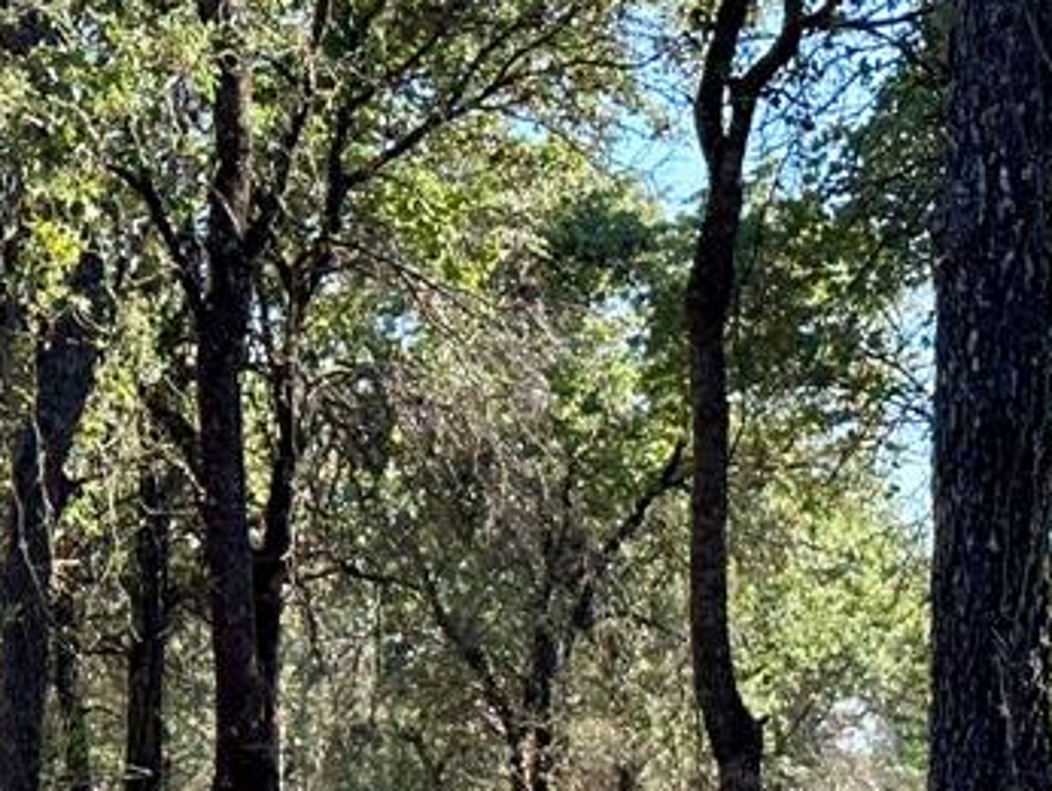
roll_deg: -0.3
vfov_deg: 10.5
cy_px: 496
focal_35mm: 142
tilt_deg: +5.8
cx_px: 61
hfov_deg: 13.7
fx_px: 4318
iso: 64
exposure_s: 1/503
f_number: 1.78
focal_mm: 6.86
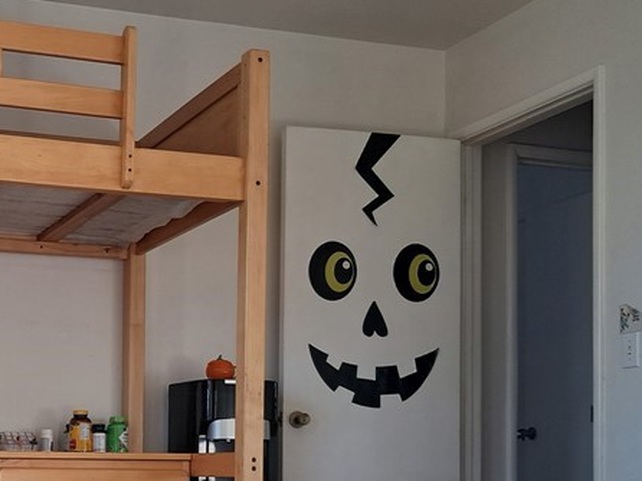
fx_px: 1149
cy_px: 457
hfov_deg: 29.9
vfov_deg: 22.9
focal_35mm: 62
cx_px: 62
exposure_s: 1/100
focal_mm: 4
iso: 50
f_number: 1.8
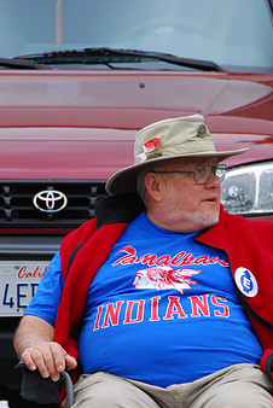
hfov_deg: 3.6
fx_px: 4381
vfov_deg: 5.3
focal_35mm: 386
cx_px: 176
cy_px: 328
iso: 200
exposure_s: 1/180
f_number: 8
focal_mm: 150
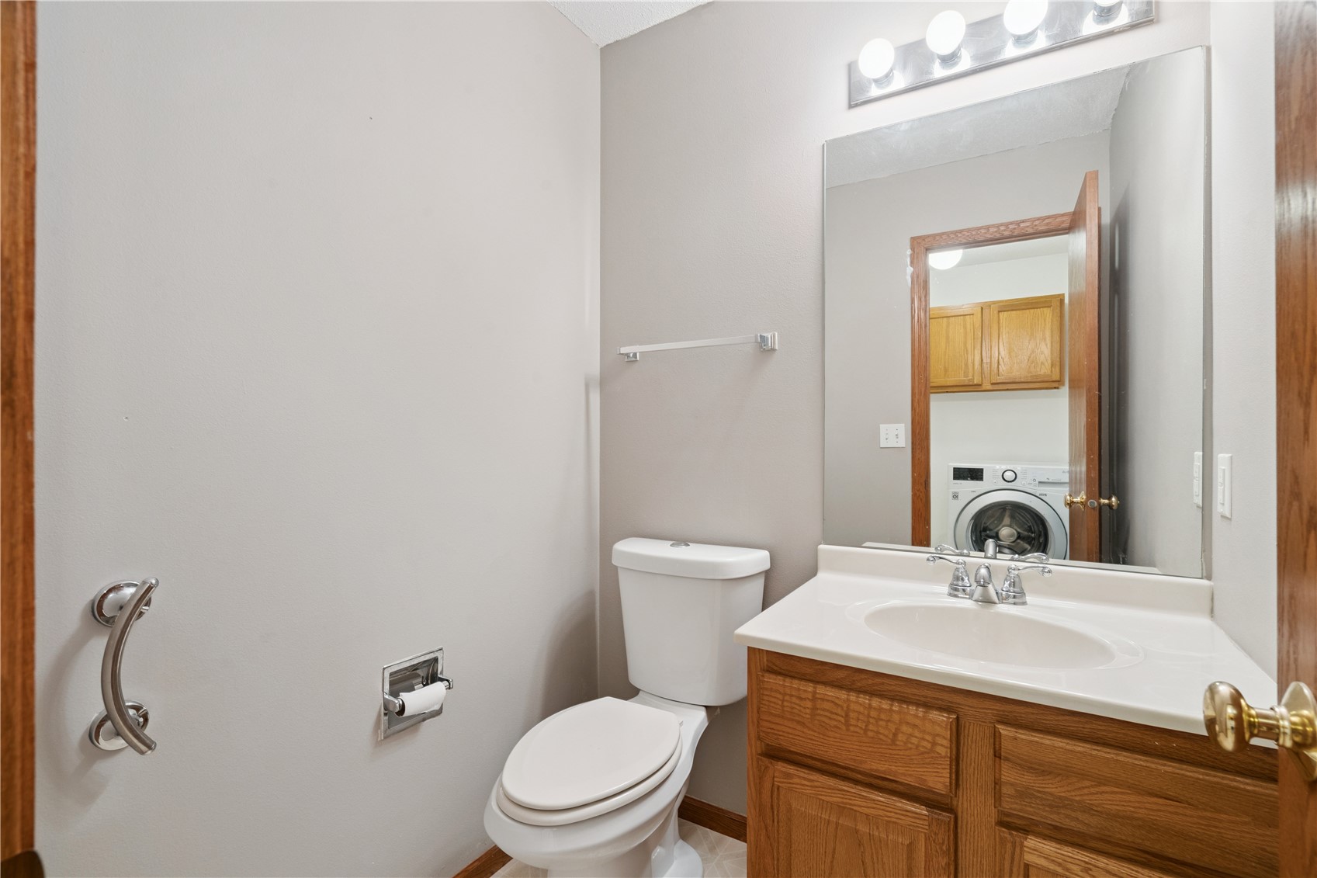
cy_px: 439
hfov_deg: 96.7
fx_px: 585
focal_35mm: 16
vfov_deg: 73.7
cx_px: 658
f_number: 10
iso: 400
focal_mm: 16
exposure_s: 1/1.67
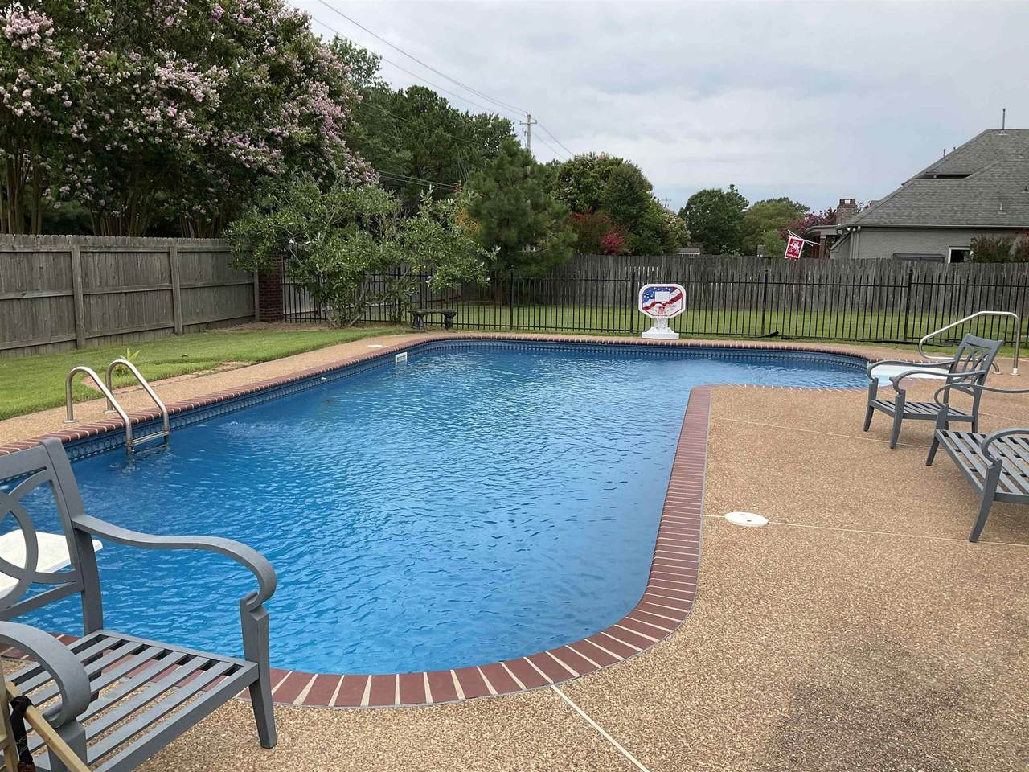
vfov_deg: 48.2
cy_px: 386
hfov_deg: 61.7
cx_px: 514
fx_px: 862
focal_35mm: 29
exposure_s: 1/1577
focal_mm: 3
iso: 25
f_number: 1.8
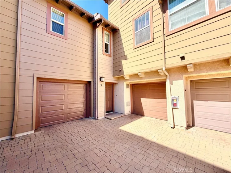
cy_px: 86
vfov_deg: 85.7
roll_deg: +1.1
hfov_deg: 102.1
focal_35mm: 14
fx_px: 93
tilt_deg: +3.8
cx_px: 116
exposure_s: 1/770
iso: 32
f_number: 2.2
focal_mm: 2.22
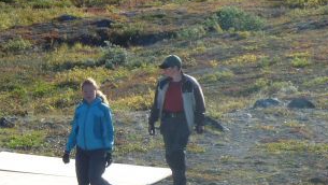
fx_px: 2585
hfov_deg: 7.3
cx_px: 101
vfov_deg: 4.1
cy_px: 122
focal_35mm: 297
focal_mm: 17
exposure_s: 1/320
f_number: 4.3
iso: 80
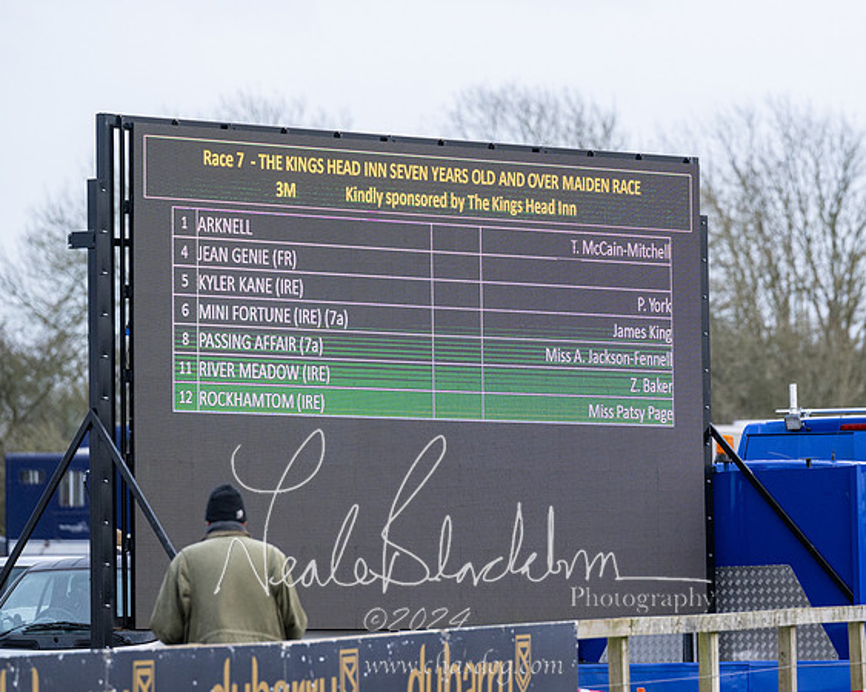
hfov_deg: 6.6
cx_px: 566
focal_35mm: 294
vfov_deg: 5.3
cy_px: 240
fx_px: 7540
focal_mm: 200
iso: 800
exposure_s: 1/1000
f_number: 4
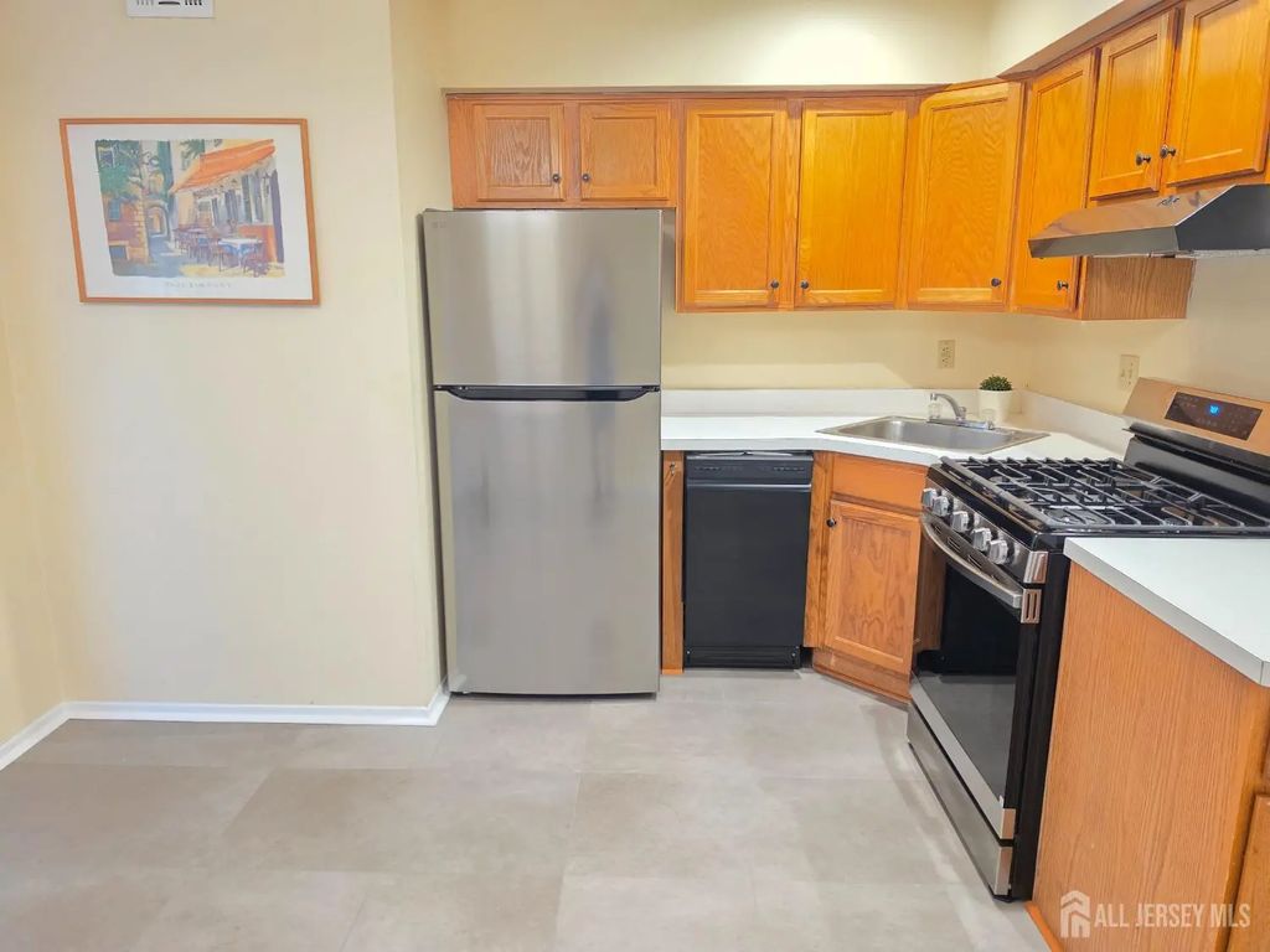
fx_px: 844
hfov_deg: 73.9
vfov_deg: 58.9
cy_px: 476
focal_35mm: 23
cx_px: 635
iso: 400
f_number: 1.4
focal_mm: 6.5
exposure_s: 1/120
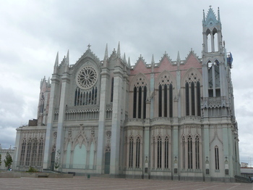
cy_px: 95
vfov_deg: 35.1
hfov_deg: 45.8
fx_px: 299
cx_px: 126
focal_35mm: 41
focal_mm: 6.1
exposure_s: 1/500
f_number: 5
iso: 80
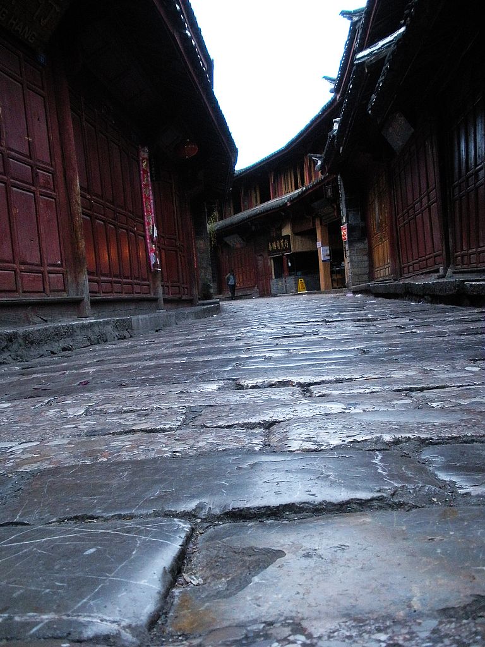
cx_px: 242
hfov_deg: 39.7
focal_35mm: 36
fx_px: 673
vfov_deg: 51.4
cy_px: 324
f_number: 3.5
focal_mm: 6.3
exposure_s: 1/28.8
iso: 400
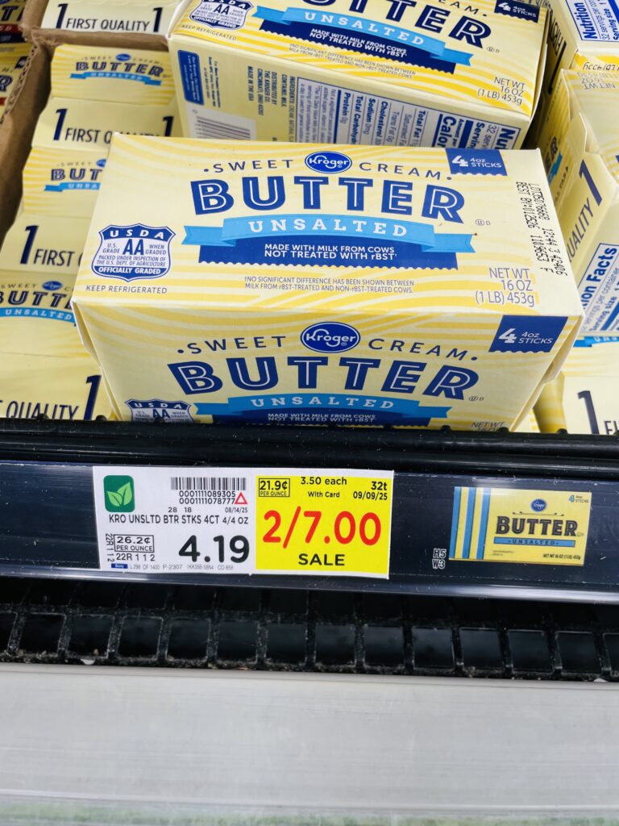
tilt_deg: -58.3
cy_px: 413
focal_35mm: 26
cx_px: 310
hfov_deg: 53.1
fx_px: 620
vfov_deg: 67.3
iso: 50
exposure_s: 1/66
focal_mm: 4.2
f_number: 1.6
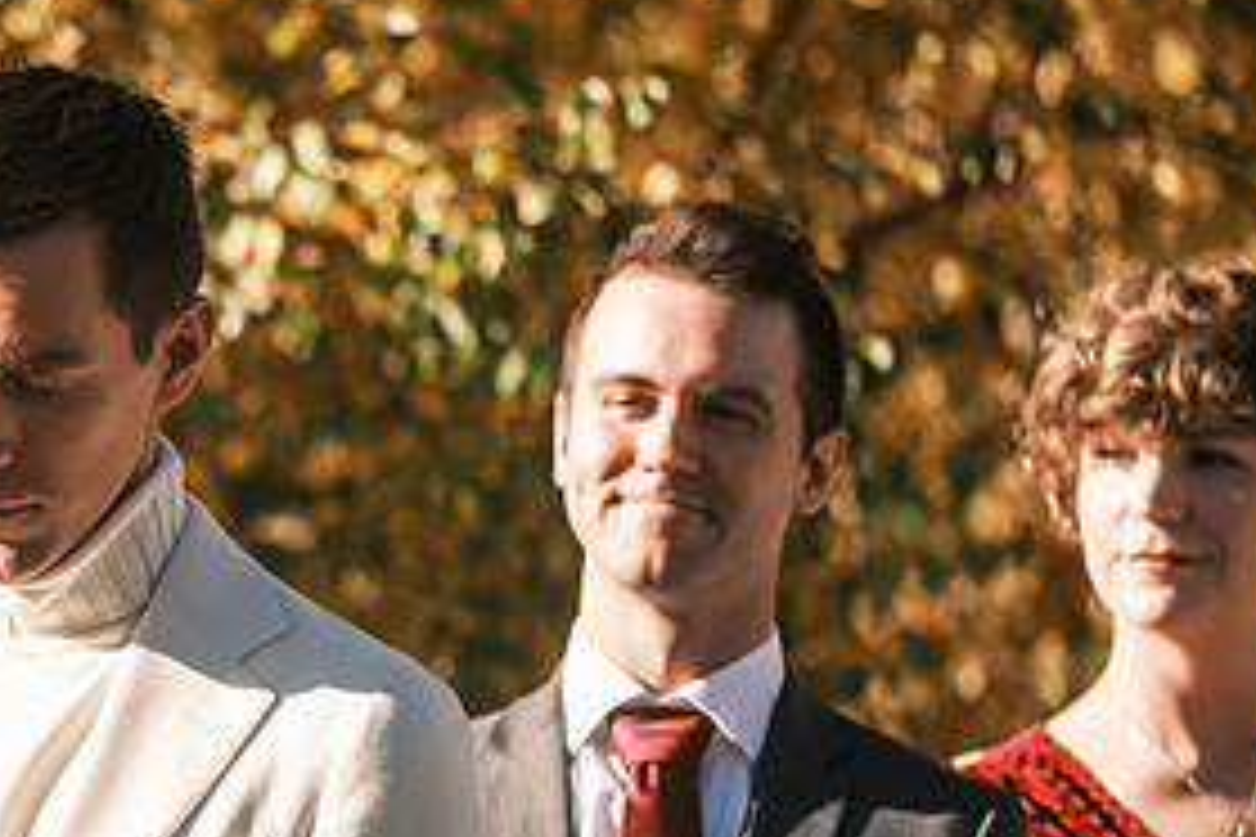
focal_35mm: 437
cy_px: 515
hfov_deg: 4.7
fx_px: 15245
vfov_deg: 3.1
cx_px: 108
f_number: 2.8
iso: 200
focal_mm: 140
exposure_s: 1/1250
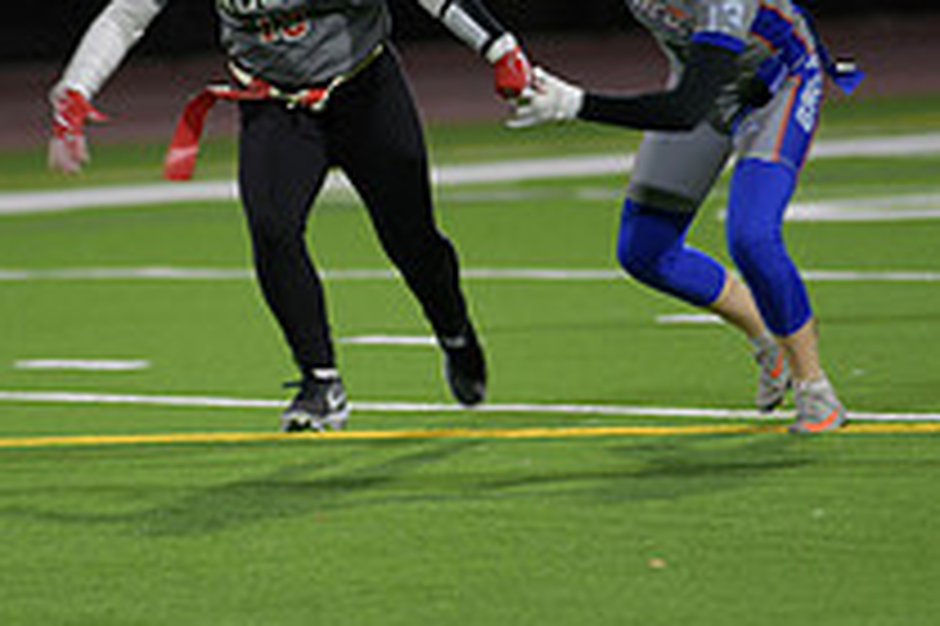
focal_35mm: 556
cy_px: 223
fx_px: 14506
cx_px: 324
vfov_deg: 2.5
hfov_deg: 3.7
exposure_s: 1/200
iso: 800
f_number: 2.8
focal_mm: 200
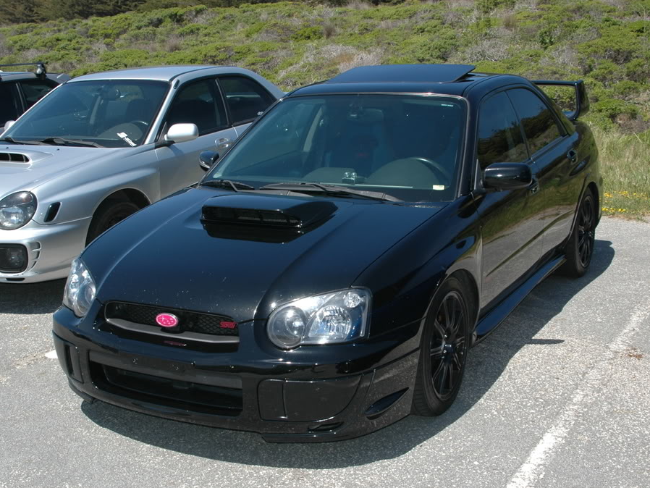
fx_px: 864
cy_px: 246
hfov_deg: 41.2
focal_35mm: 46
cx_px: 300
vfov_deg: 31.5
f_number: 6.3
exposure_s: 1/500
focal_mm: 28
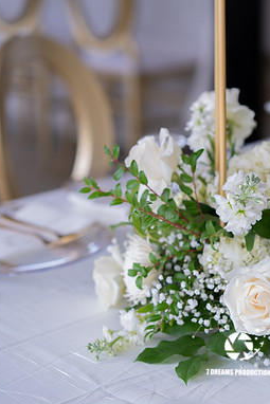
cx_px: 240
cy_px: 204
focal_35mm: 129
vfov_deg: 15.9
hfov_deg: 10.6
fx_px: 1450
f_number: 2
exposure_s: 1/320
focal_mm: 85
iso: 50
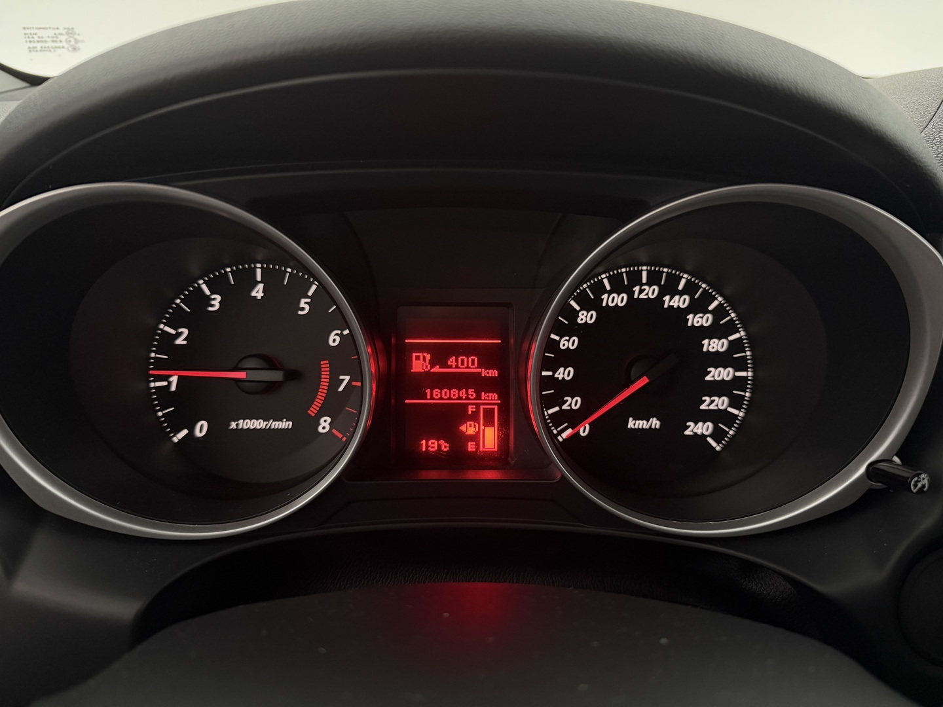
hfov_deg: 71.6
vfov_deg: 56.8
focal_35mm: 24
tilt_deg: -23.2
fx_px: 654
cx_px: 472
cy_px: 354
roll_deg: -1.1
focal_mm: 6.76
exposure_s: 1/50
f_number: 1.78
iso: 640
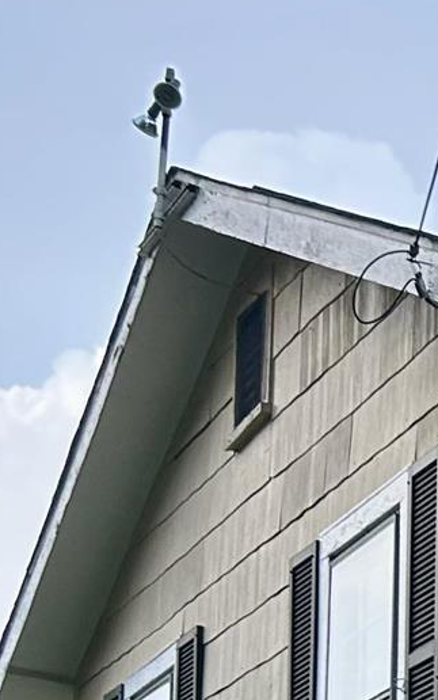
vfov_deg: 15.5
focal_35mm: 123
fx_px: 2347
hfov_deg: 9.3
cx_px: 1131
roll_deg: -0.7
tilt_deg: +4.2
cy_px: 1072
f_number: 1.5
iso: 50
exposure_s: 1/924
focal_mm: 5.7
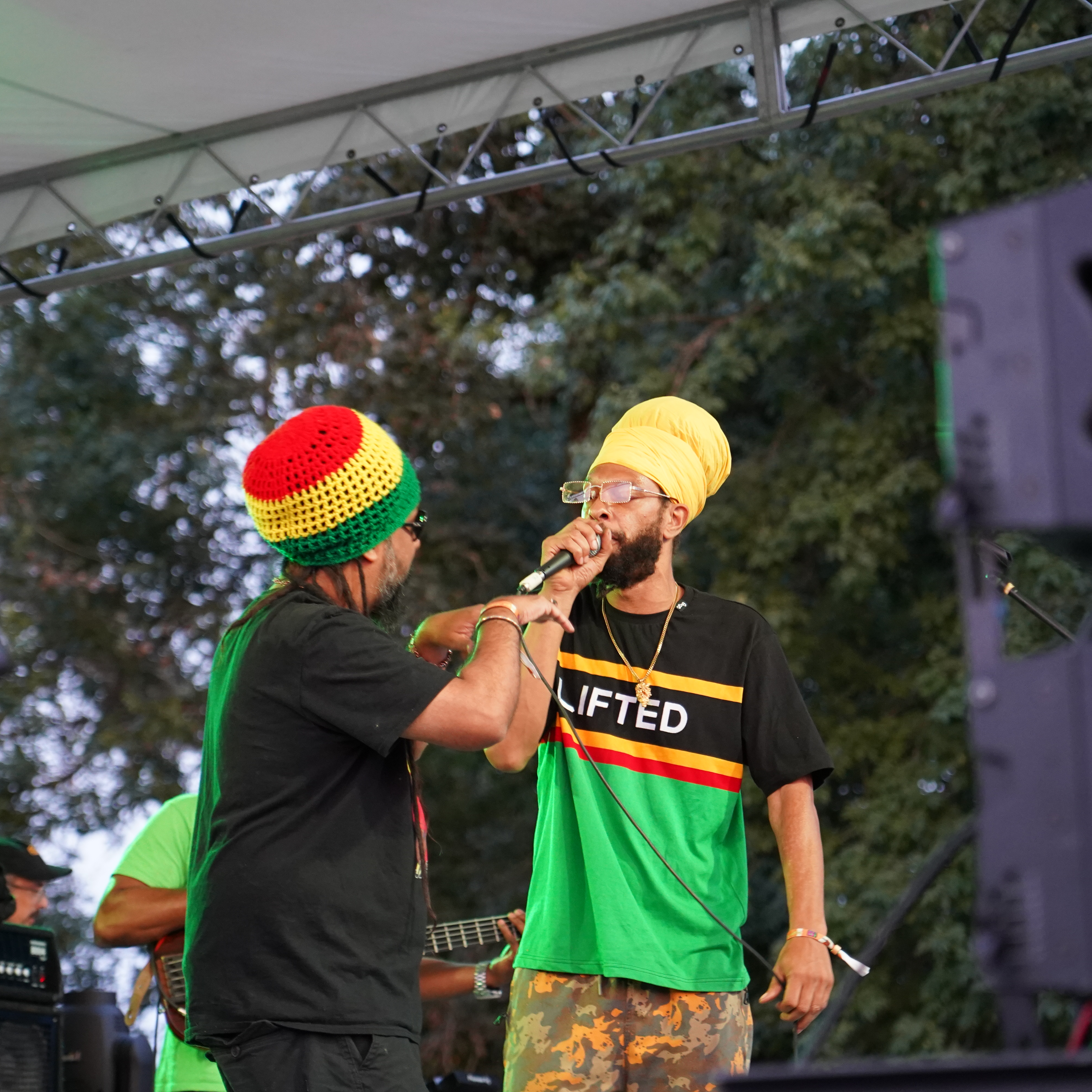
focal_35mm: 134
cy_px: 546
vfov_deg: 13.0
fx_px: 4783
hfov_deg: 13.0
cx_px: 485
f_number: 4
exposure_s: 1/160
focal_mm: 105
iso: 3200
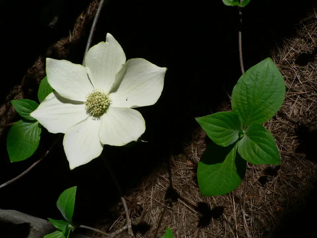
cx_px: 158
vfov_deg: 39.7
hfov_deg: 51.4
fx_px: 330
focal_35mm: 36
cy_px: 119
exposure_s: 1/800
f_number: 5.6
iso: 80
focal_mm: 6
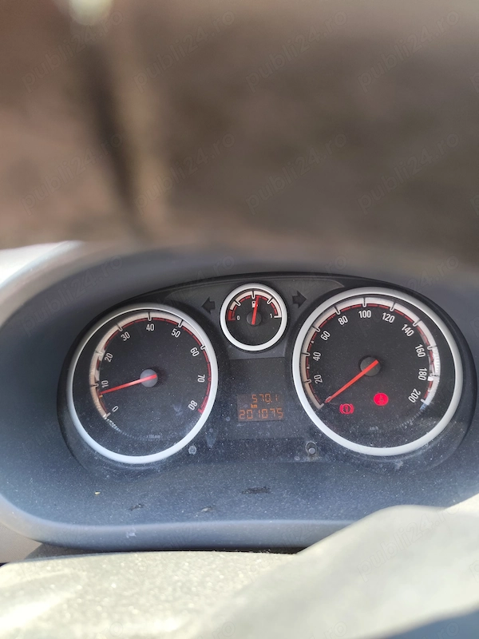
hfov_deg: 58.9
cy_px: 320
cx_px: 240
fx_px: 424
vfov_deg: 73.9
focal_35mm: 23
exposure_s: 1/100
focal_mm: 6.19
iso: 64
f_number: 1.65
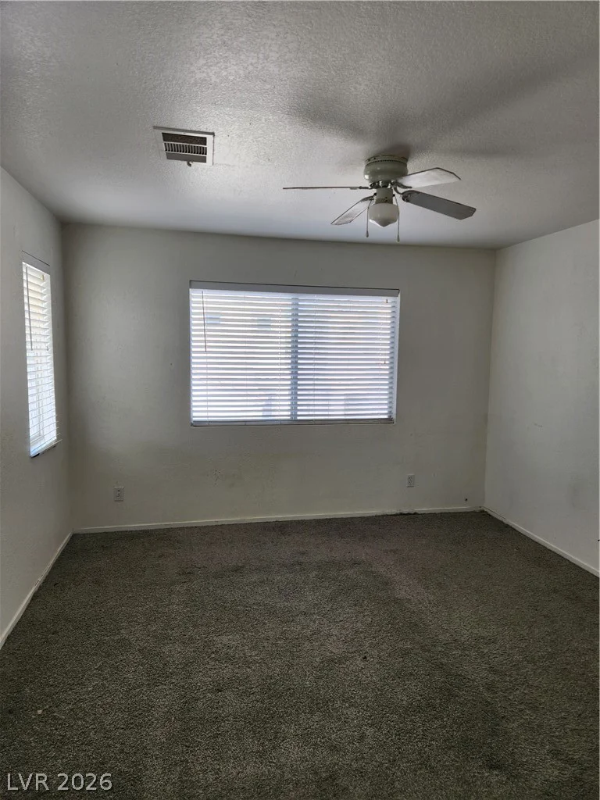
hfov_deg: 58.9
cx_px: 300
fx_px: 532
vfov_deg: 73.9
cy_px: 400
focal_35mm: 23
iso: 50
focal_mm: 5.4
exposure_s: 1/180
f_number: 1.8
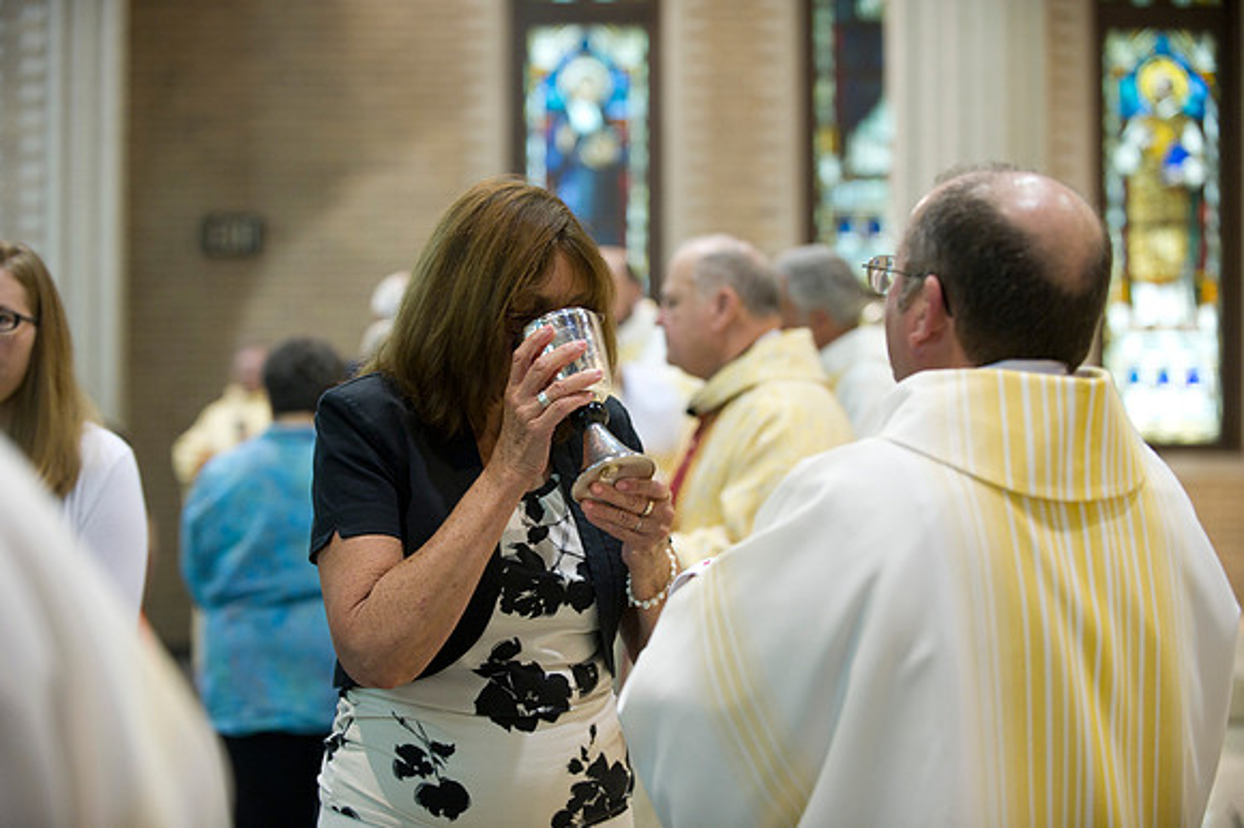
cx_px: 622
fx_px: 2832
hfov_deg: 24.8
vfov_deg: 16.6
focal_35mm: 82
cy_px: 414
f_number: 2.8
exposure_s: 1/80
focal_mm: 82
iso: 2000
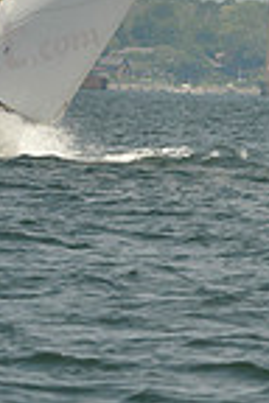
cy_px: -392
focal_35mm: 964
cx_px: 245
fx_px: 10804
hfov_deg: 1.4
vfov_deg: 2.1
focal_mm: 240
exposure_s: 1/1000
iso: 280
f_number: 9
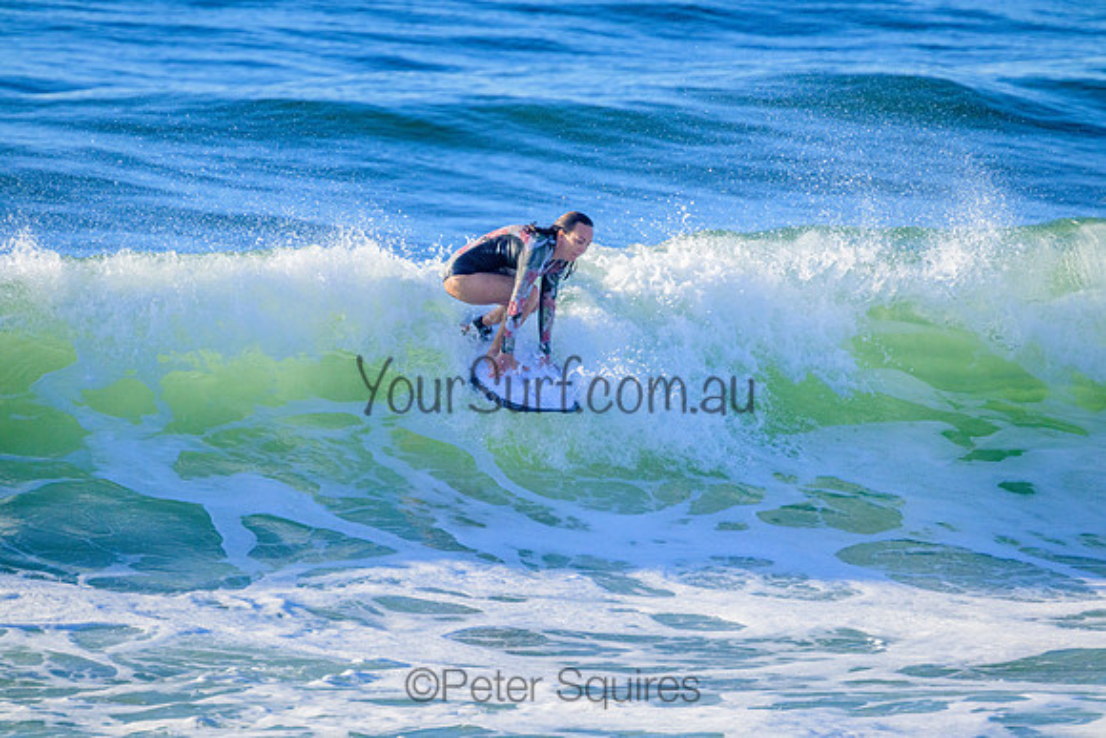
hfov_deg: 2.6
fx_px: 24582
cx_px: 553
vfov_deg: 1.7
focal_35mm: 800
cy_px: 369
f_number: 11
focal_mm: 800
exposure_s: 1/2000
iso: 1400
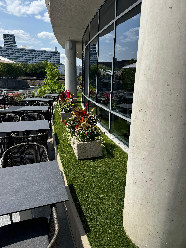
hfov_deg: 56.8
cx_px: 93
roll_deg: -1.6
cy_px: 124
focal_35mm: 24
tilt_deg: -15.1
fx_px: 172
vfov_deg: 71.6
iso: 80
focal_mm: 6.76
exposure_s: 1/4608
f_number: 1.78
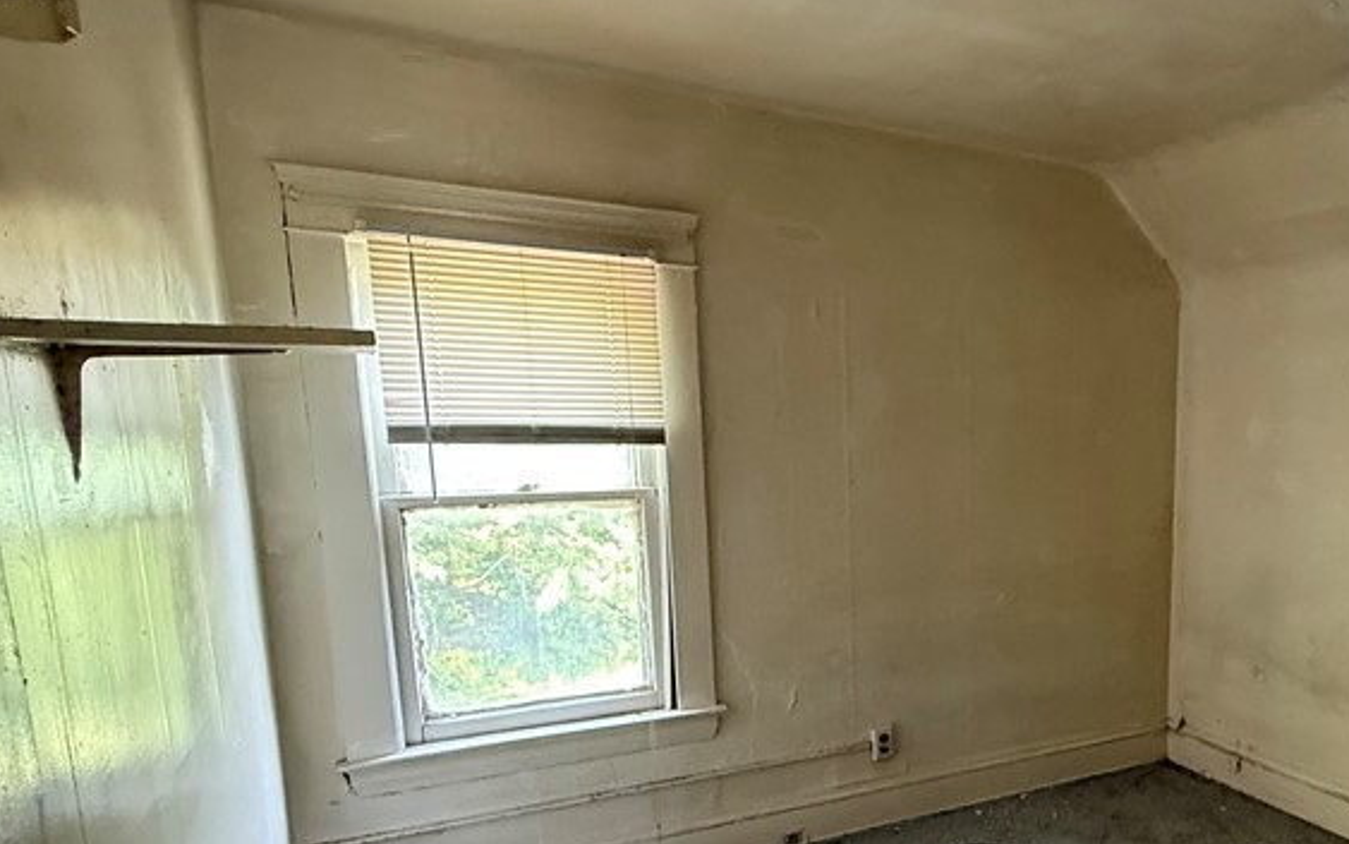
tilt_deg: -8.5
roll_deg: -0.8
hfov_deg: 62.2
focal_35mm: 27
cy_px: 585
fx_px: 993
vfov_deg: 45.1
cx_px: 1093
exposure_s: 1/49
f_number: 2.2
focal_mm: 2.22
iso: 500
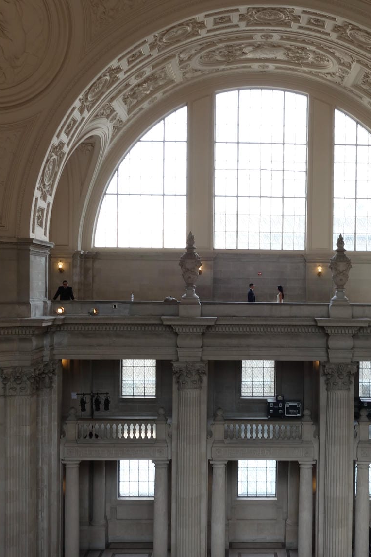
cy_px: 306
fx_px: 680
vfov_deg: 44.4
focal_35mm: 44
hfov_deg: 30.2
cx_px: 262
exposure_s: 1/25
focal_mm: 10.42
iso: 125
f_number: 6.3
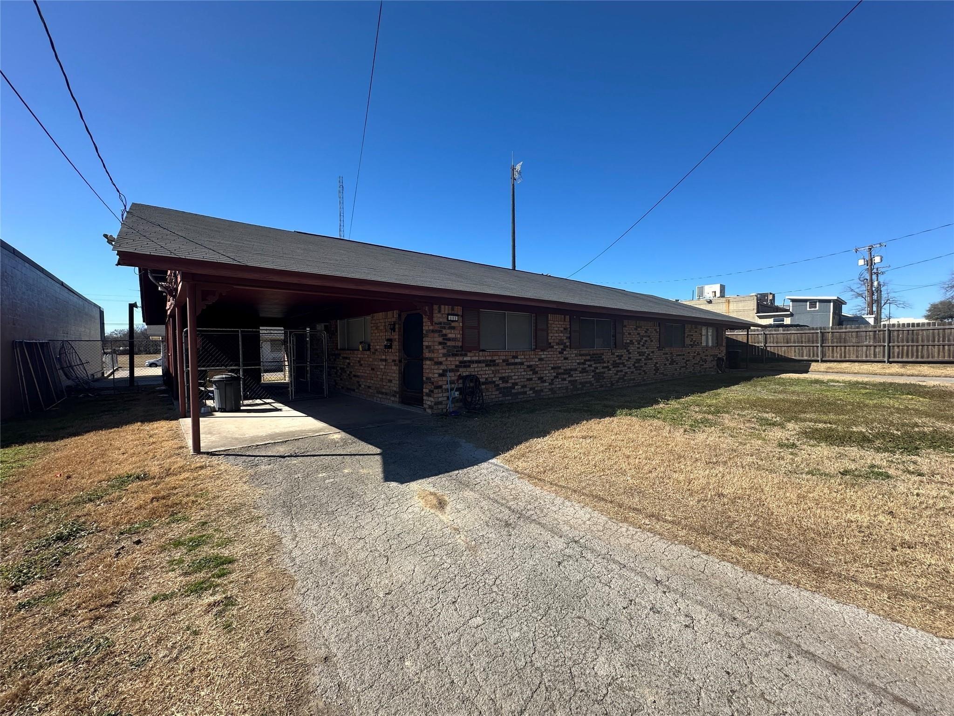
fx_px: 386
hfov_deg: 102.1
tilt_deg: -1.3
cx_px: 477
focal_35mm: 14
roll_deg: -0.3
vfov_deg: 85.7
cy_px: 358
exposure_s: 1/1195
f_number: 2.2
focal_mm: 2.22
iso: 50
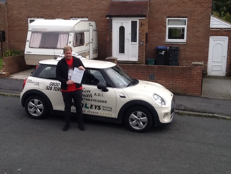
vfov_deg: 32.9
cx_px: 116
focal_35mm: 44
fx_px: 294
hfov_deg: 42.9
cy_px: 87
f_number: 2.4
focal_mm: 2.03
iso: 40
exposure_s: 1/546
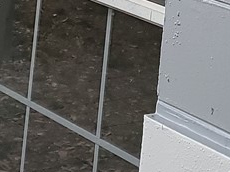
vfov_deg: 8.1
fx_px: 1108
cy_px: -248
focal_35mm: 167
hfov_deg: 11.8
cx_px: 159
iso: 40
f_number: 1.8
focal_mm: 6.7
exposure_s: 1/120
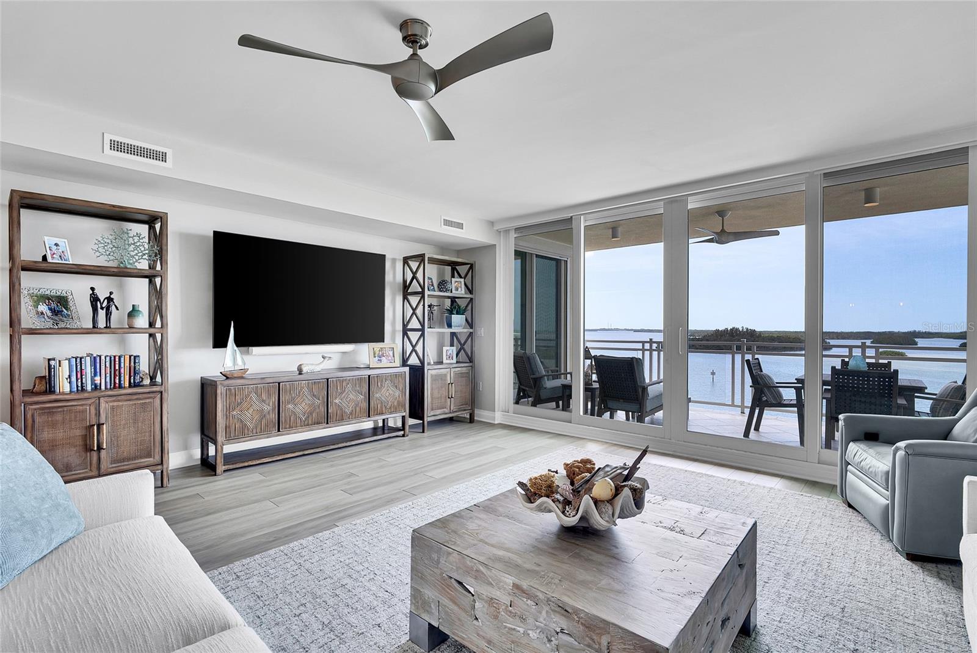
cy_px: 326
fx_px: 434
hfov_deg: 96.7
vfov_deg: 73.8
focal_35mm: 16
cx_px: 488
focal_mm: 16
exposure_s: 1/20
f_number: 9
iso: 200
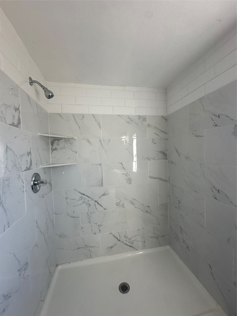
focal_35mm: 14
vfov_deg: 102.1
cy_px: 158
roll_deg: +0.5
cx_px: 118
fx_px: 128
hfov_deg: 85.7
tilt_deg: -9.9
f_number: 2.2
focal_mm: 2.22
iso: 80
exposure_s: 1/120
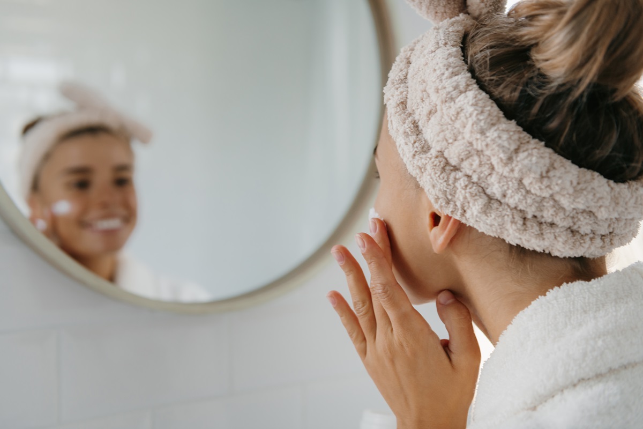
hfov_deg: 39.6
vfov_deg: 27.0
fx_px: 893
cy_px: 214
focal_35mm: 50
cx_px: 322
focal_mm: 50
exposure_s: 1/200
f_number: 3.5
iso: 320
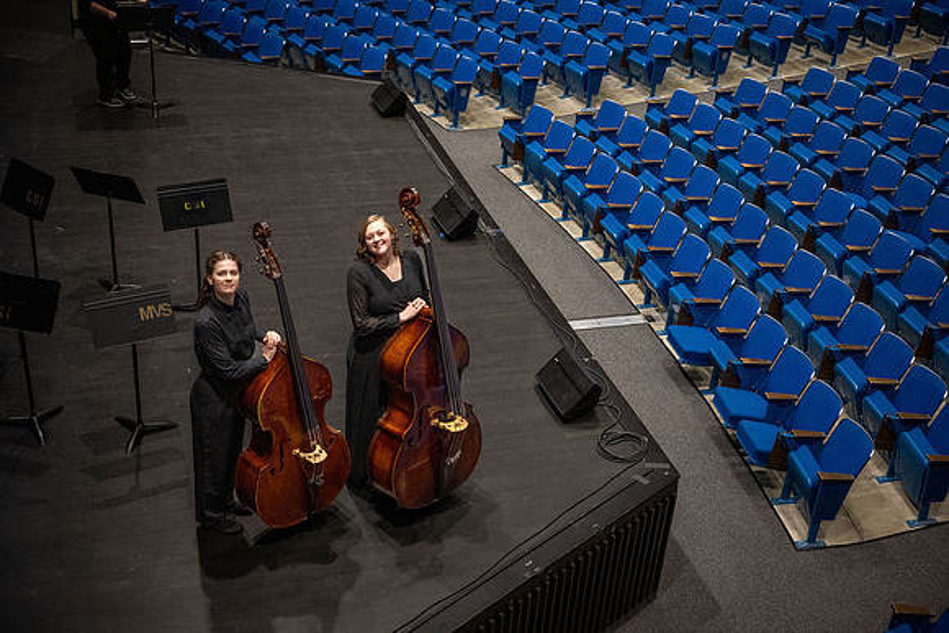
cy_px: 316
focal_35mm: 43
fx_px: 1134
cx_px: 474
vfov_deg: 31.2
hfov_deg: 45.4
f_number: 2.8
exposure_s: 1/125
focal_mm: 43
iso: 4000
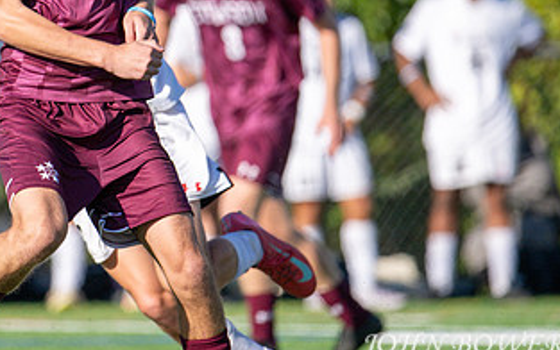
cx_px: 79
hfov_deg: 2.2
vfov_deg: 1.4
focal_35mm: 952
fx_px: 14537
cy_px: 34
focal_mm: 400
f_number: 4.5
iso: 180
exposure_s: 1/2500
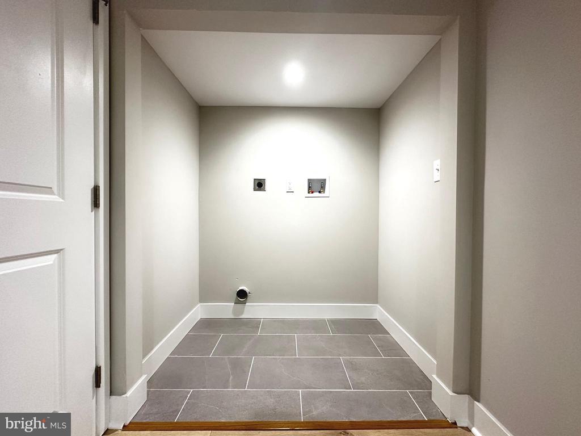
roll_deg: -0.5
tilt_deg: +0.1
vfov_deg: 85.7
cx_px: 290
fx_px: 235
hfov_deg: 102.1
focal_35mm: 14
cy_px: 218
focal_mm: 2.22
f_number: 2.2
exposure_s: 1/60
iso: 320
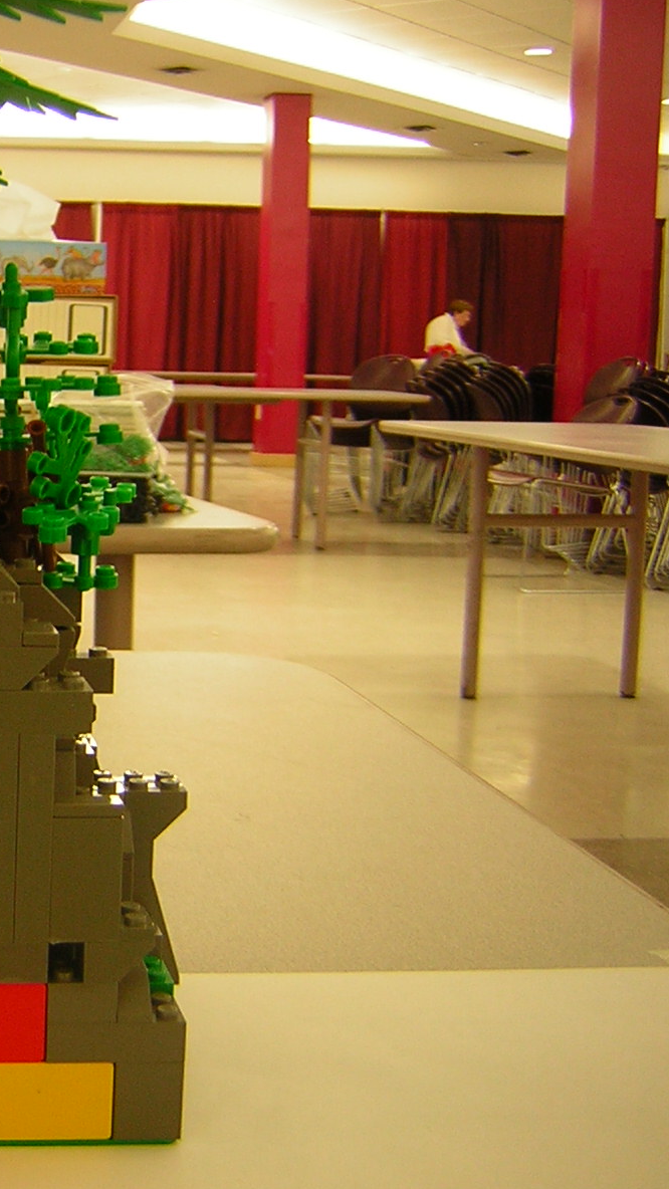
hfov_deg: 21.5
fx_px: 1671
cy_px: 598
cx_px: -63
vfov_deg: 39.2
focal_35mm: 53
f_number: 2.6
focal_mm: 4.7
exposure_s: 1/5.8
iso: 52
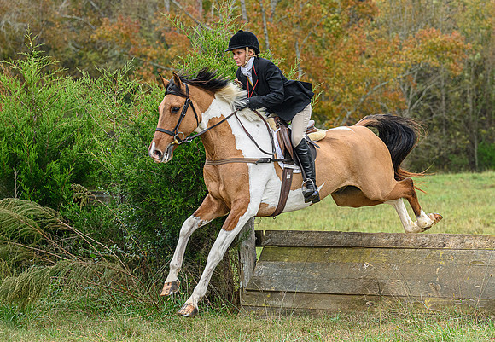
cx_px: 337
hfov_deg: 18.3
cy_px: 129
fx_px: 1534
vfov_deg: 12.7
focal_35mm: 110
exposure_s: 1/800
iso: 1000
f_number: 3.5
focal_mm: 82
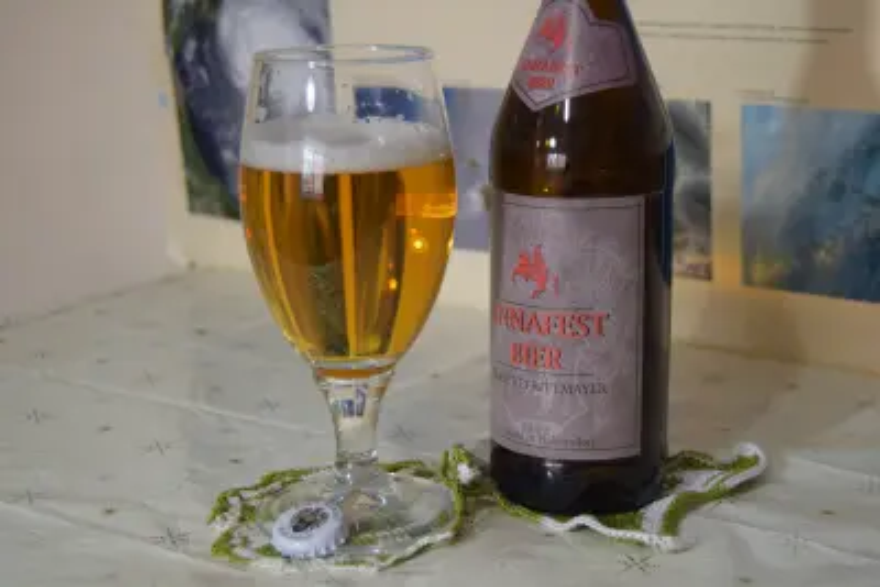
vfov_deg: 20.2
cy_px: 294
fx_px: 1651
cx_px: 440
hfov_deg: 29.9
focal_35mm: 68
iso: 900
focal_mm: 45
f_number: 5.3
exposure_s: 1/60
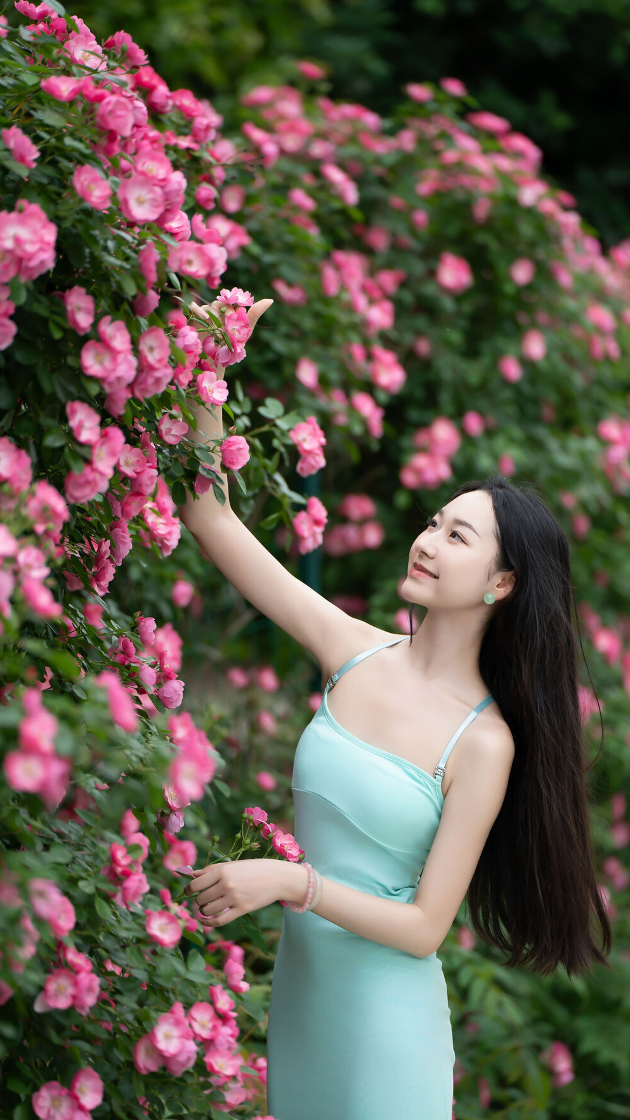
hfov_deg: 7.7
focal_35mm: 158
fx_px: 4694
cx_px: 338
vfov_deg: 13.6
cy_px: 570
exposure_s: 1/400
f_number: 2.8
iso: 125
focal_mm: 148
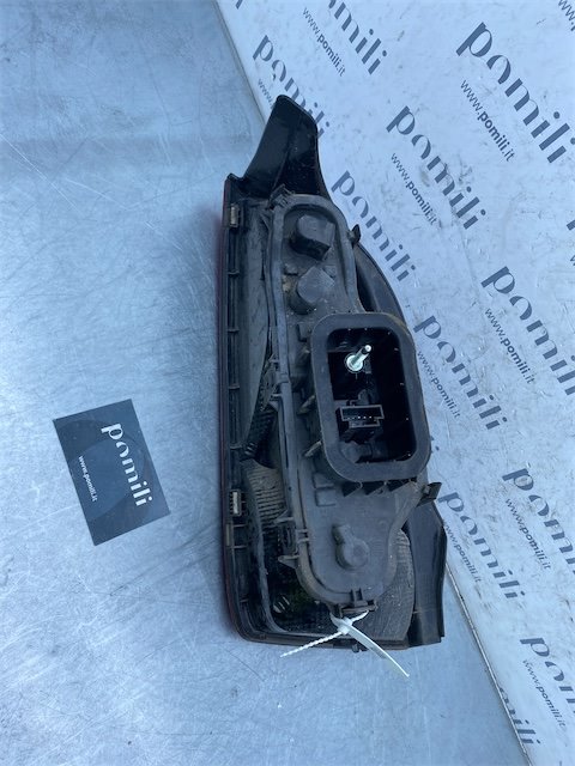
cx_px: 288
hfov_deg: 53.1
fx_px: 576
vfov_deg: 67.3
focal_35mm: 26
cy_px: 383
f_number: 1.8
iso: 32
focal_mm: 4.25
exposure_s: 1/706
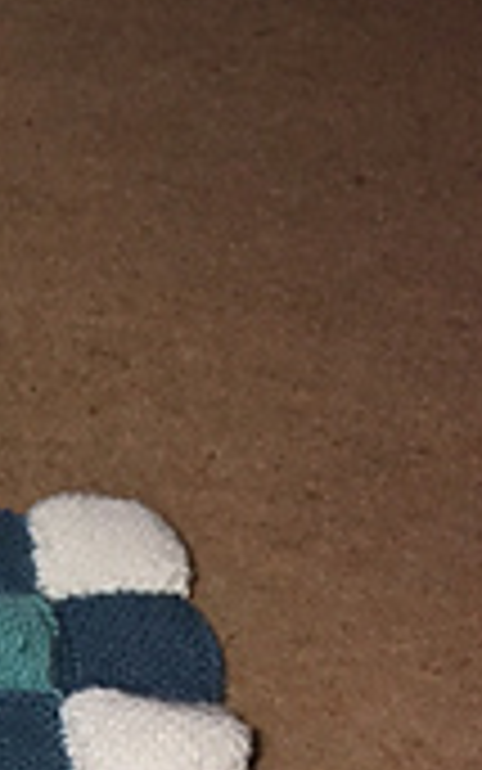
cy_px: 772
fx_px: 1890
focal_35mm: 90
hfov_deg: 12.3
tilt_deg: -45.2
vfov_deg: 22.2
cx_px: -568
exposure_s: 1/20
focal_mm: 4.15
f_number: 2.2
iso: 250
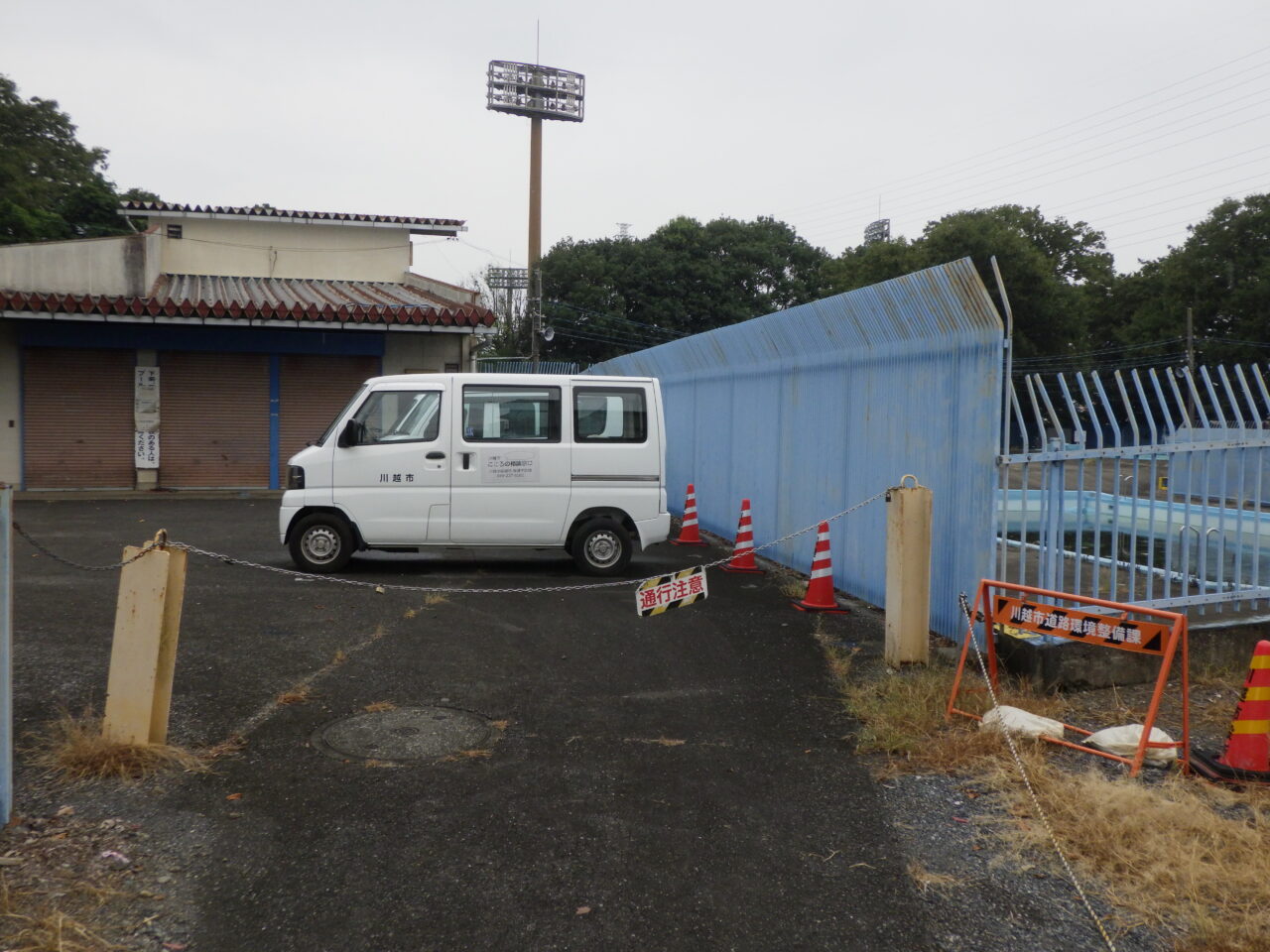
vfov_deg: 41.8
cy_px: 476
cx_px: 635
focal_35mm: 34
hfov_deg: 54.0
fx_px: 1247
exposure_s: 1/400
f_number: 4.6
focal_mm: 6.1
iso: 250
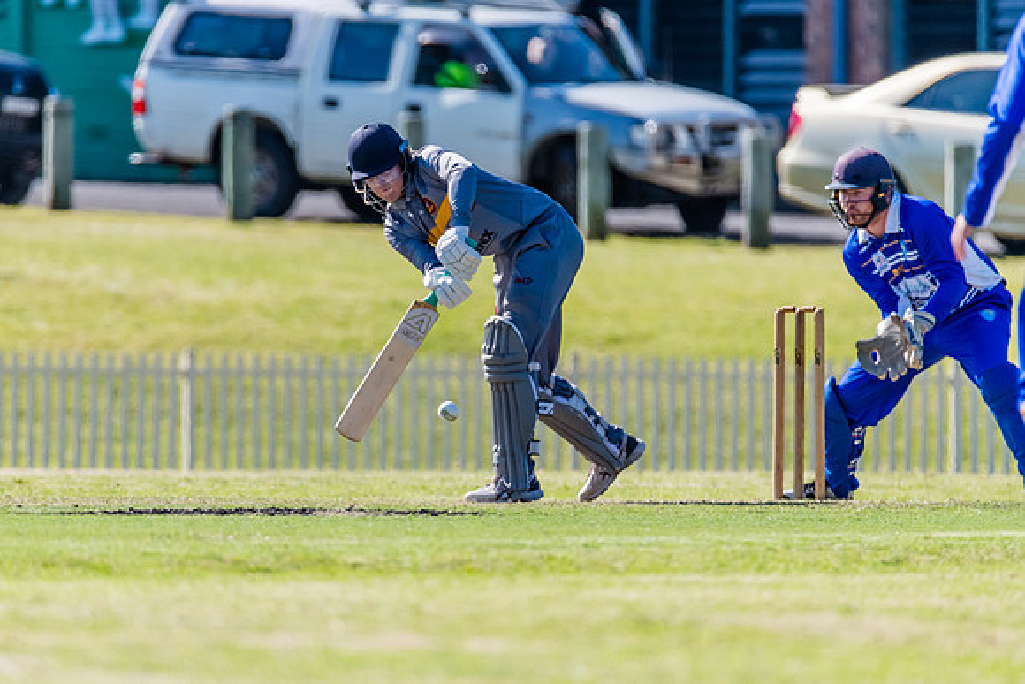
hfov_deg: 2.9
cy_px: 355
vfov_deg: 1.9
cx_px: 425
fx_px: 20350
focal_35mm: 715
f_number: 6.3
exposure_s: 1/2000
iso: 640
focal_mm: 600
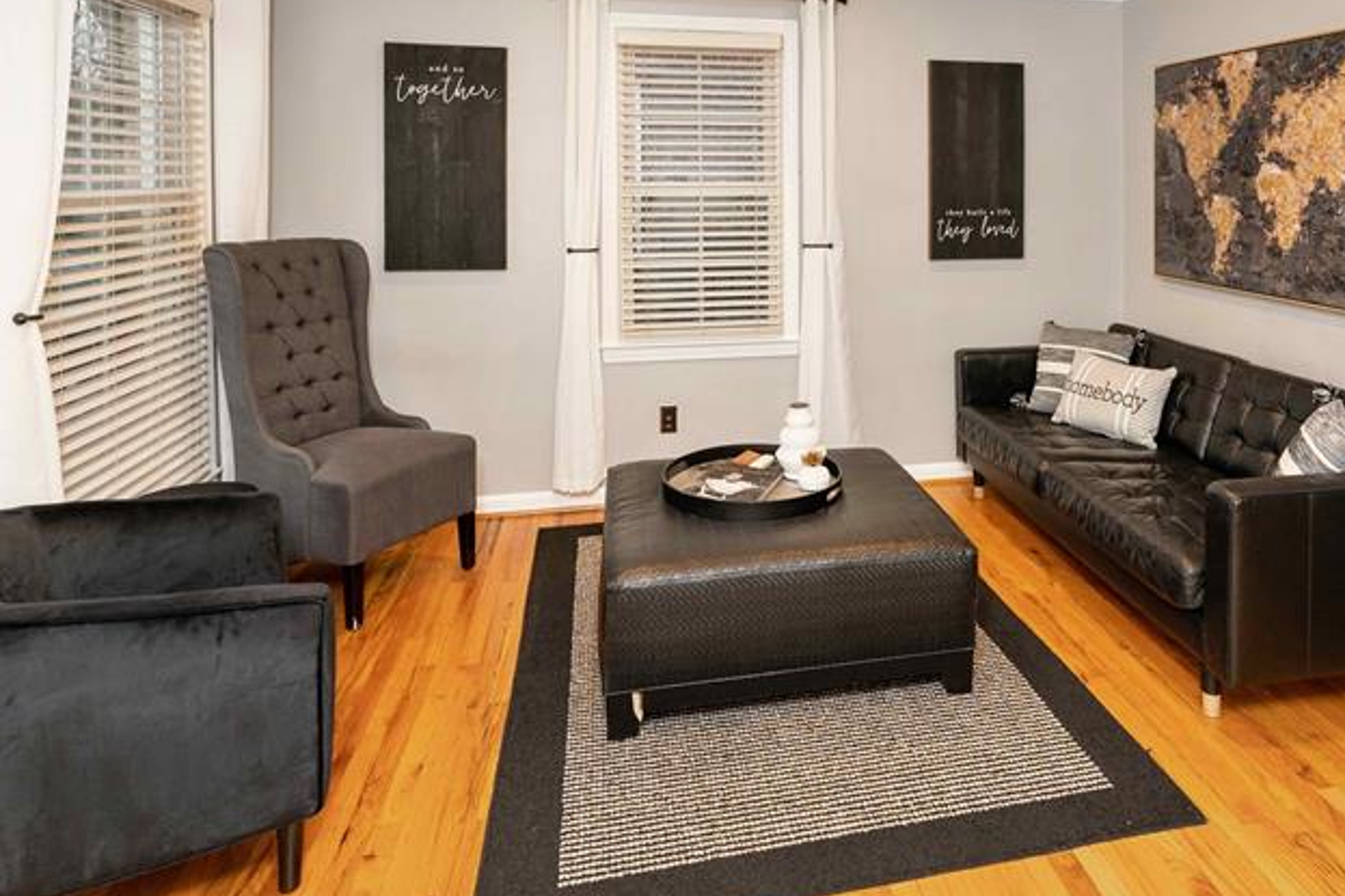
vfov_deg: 55.1
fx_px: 859
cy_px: 439
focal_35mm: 23
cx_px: 933
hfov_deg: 73.0
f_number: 4
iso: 500
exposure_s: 1/60
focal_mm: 14
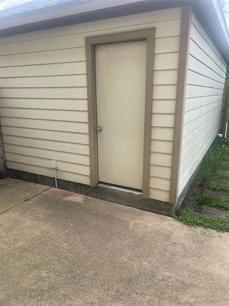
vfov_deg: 69.4
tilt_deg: -14.7
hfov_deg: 54.9
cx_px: 114
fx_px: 221
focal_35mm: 25
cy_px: 153
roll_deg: -0.2
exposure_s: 1/1020
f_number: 1.6
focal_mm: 5.1
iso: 32
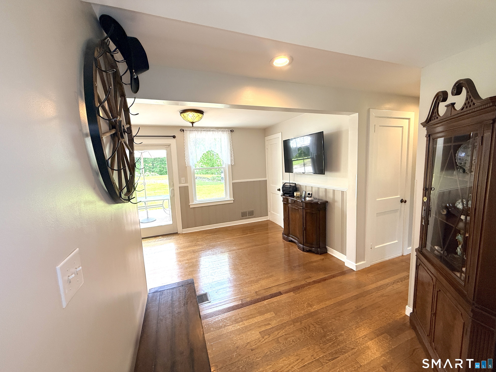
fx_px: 201
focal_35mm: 14
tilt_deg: -6.5
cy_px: 186
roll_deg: +2.2
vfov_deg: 85.7
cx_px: 248
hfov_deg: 102.1
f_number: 2.2
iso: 100
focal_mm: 2.22
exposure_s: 1/120
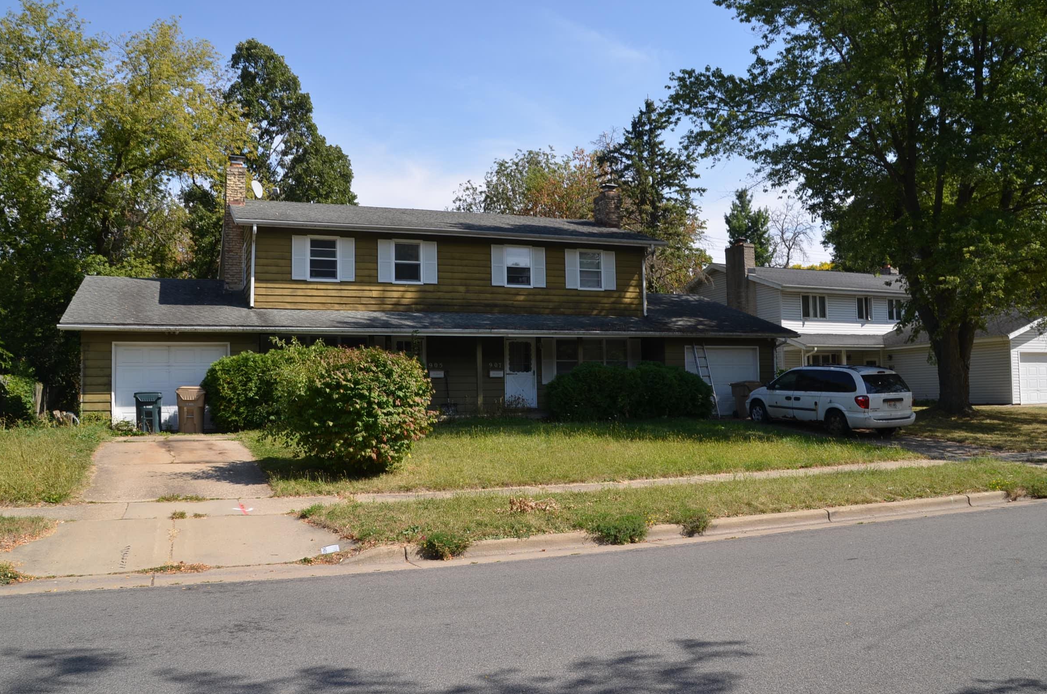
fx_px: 813
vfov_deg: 46.2
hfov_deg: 65.6
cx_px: 506
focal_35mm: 28
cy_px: 345
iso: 100
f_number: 8
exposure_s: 1/250
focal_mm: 18
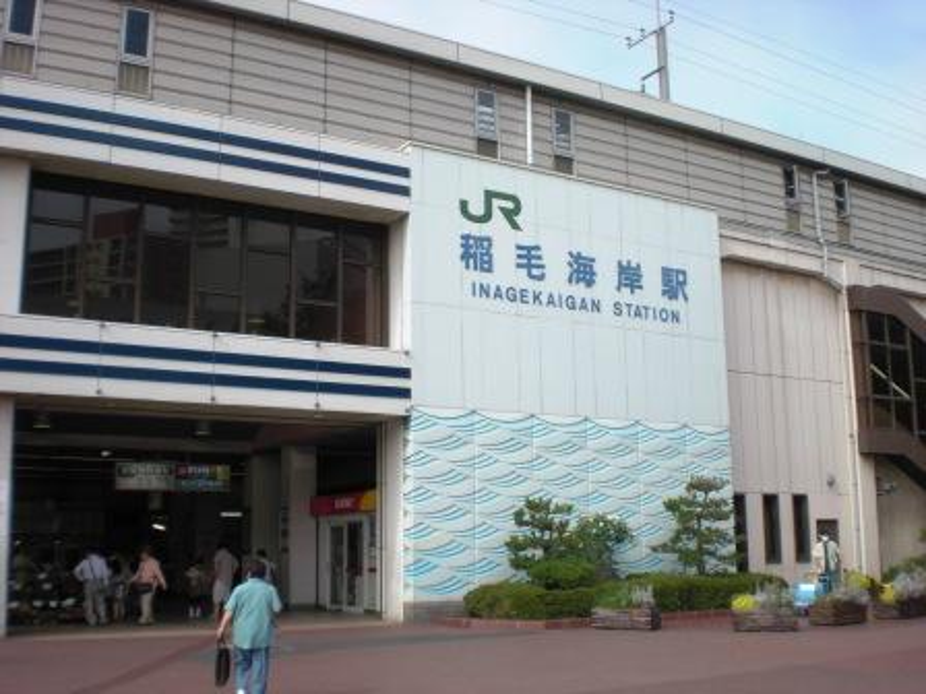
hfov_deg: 49.0
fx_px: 1017
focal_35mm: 38
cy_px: 347
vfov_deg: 37.7
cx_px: 463
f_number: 5.6
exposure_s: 1/250
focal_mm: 6.3
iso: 64
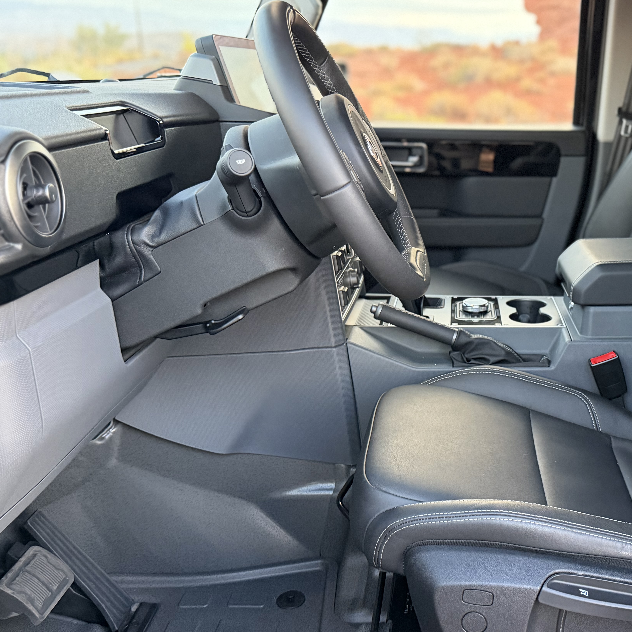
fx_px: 764
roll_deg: -3.4
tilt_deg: -21.6
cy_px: 360
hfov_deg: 43.5
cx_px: 473
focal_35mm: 37
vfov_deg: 44.8
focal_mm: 6.76
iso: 800
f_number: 1.78
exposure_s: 1/60
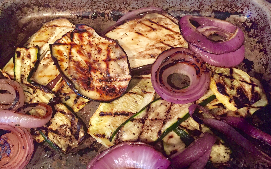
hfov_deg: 61.2
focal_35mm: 31
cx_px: 136
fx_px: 229
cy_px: 83
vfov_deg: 40.6
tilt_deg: -61.7
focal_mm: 4.15
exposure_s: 1/15
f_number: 2.2
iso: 400
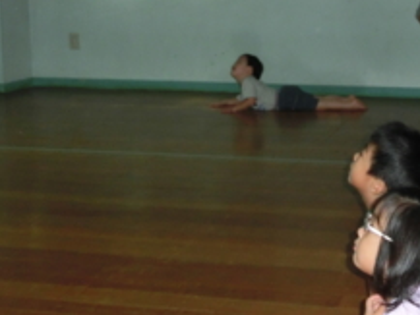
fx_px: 850
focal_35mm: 70
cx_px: 364
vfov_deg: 20.8
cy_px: 73
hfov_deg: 27.0
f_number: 3.9
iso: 400
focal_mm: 6.67
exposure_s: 1/15
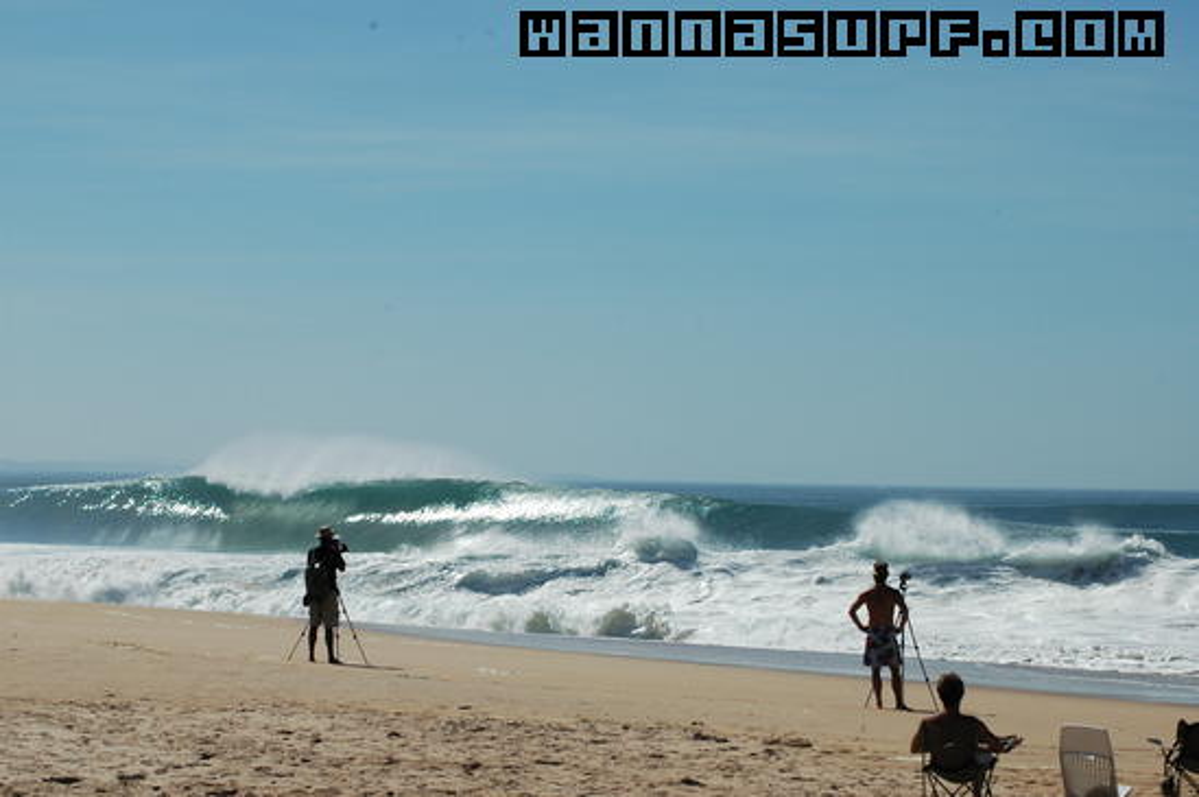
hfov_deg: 19.5
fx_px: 3494
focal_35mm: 105
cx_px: 600
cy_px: 398
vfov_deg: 13.0
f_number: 11
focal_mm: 70
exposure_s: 1/640
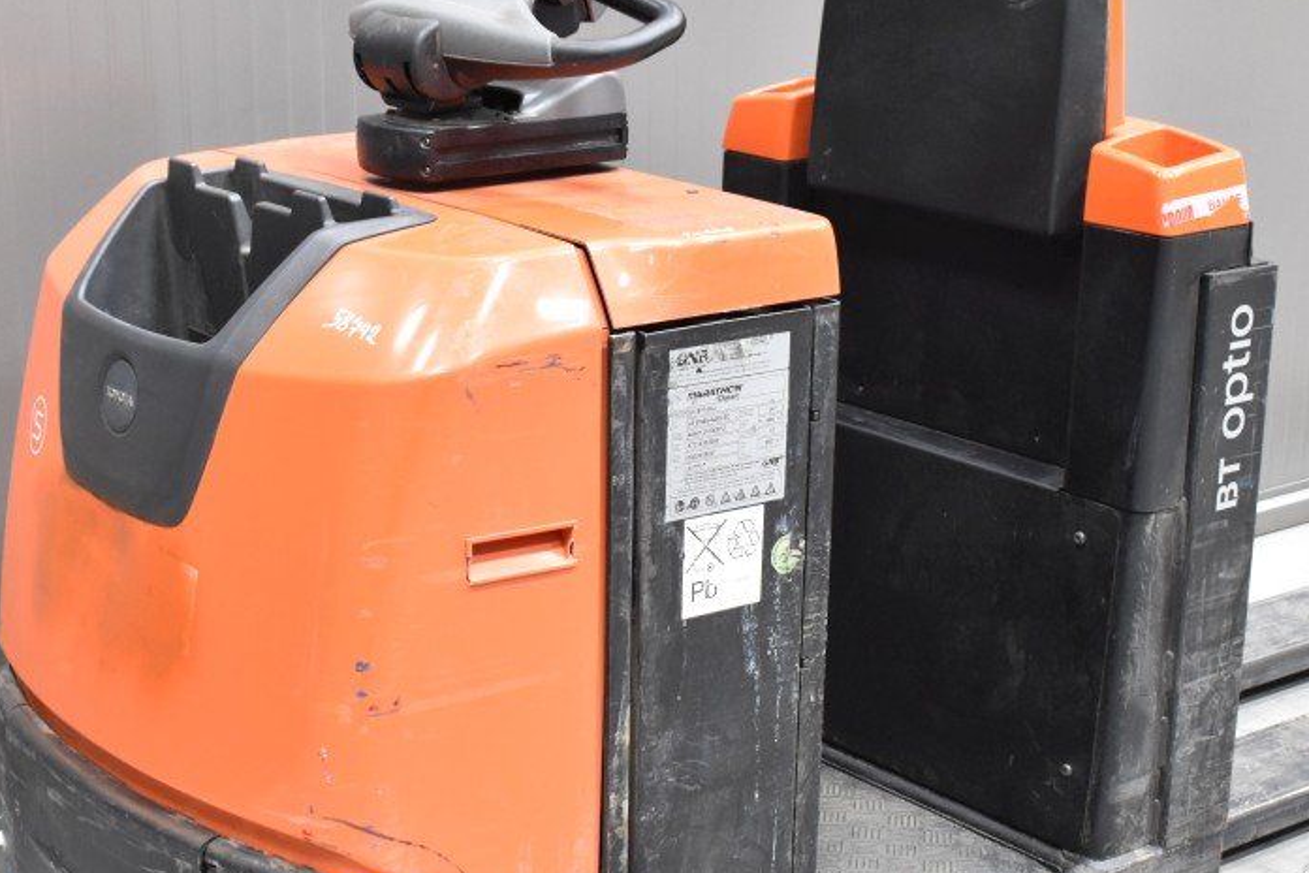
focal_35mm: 70
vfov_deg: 19.5
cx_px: 576
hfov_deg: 28.9
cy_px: 532
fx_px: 2540
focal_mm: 27
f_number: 5
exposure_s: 1/20
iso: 1600
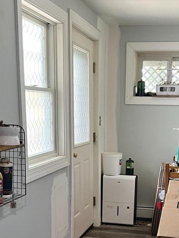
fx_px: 407
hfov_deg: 24.7
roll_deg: -1.4
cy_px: 197
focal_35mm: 59
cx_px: 125
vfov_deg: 31.7
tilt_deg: -11.8
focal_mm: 5.7
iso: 200
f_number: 1.5
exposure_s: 1/60
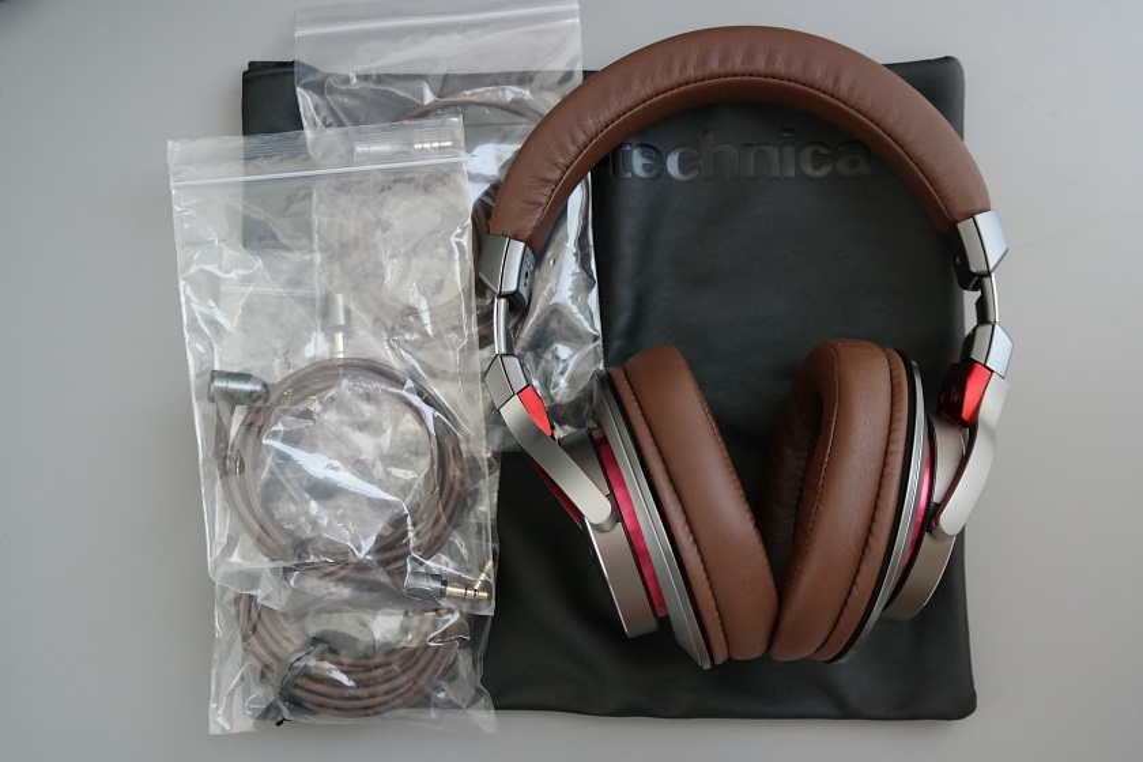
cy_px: 381
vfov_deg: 29.2
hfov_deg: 42.7
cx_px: 572
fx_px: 1460
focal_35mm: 46
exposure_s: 1/100
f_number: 5
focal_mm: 30
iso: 1600
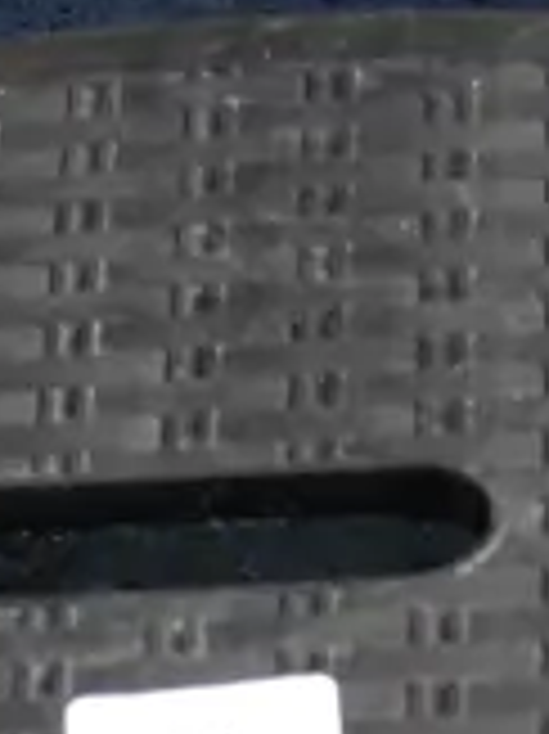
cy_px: 2220
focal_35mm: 277
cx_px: 79
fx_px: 5865
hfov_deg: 5.4
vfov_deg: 6.5
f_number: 6.3
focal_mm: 22
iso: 200
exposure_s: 1/200
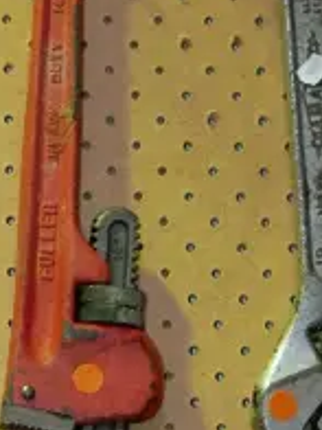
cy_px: 478
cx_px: -498
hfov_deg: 6.1
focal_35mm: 230
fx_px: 2853
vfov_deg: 8.5
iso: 3200
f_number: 5.6
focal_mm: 22
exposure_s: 1/160
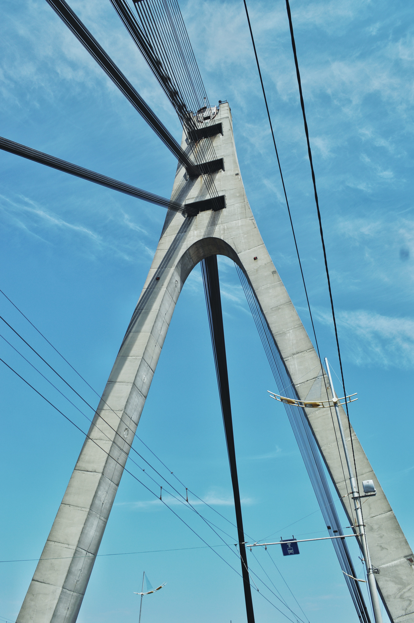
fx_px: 467
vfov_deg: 67.4
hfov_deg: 47.8
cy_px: 312
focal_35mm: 27
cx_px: 207
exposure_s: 1/200
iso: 100
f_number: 9
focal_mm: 18
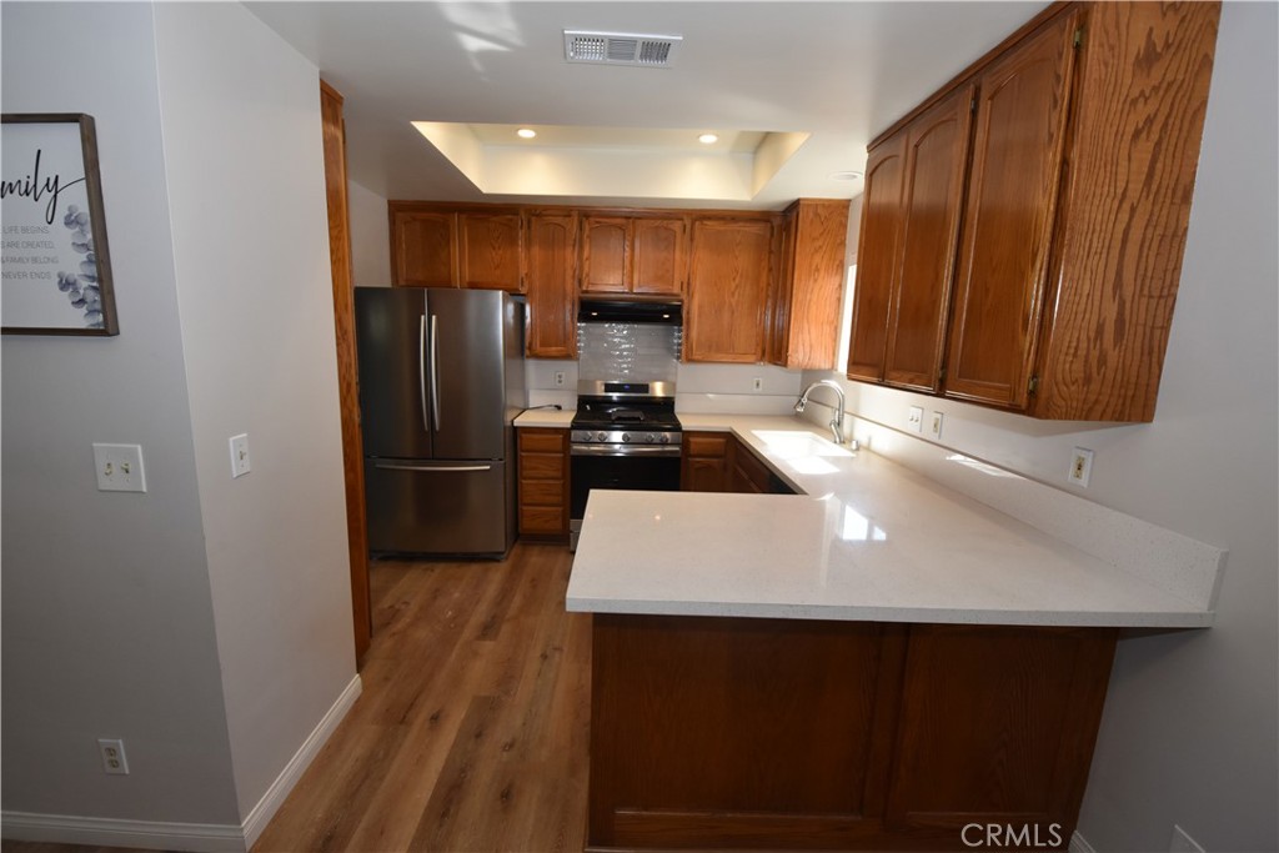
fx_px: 533
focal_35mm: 15
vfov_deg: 77.3
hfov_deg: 100.4
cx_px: 640
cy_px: 426
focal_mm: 10
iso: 800
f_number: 5.6
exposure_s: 1/125
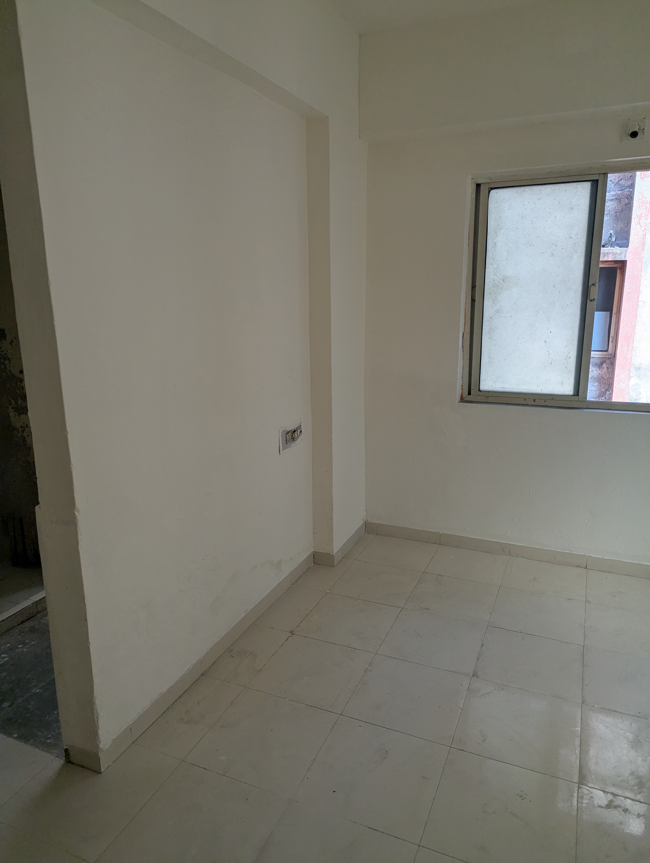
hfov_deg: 56.9
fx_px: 599
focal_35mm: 24
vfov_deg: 71.5
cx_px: 325
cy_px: 432
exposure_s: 1/474
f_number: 1.85
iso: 59
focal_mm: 6.81
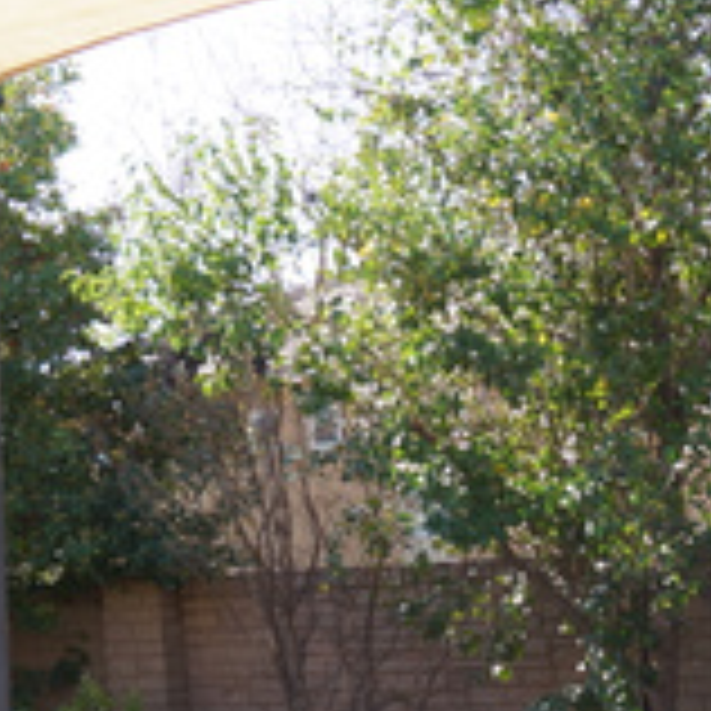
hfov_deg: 17.0
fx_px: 2161
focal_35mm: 93
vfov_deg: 18.2
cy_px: 727
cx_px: 1053
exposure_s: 1/125
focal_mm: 18
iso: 100
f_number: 5.6
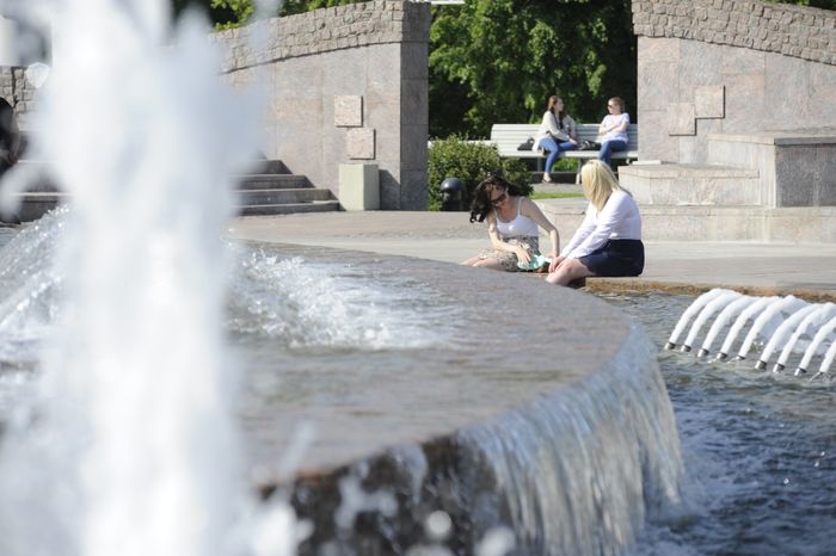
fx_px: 4642
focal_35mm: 200
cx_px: 418
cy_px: 278
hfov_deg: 10.3
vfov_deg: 6.9
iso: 250
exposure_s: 1/640
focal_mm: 200
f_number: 7.1
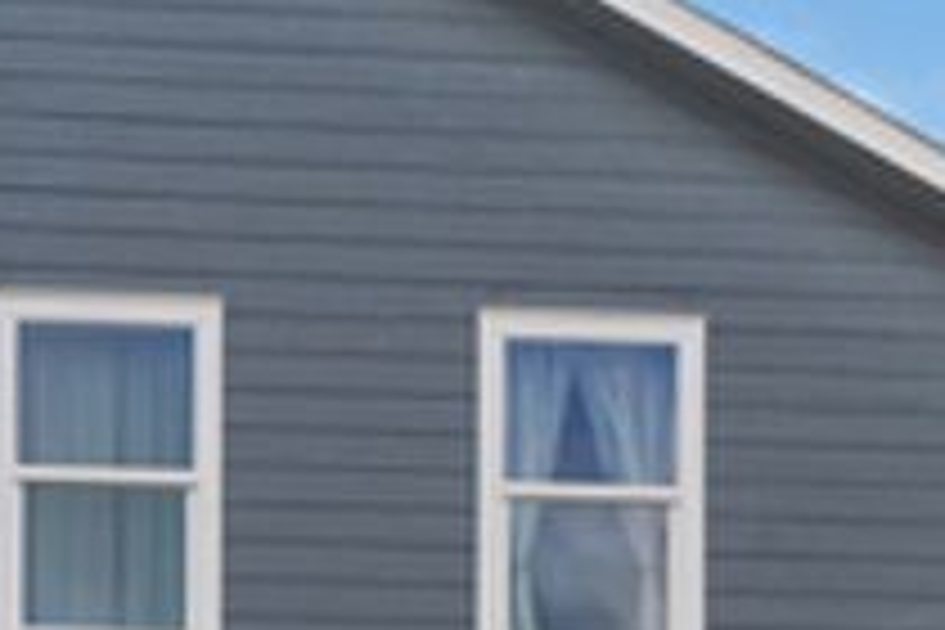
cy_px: 1028
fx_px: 2111
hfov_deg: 24.7
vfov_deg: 15.3
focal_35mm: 80
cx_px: 162
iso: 100
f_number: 10
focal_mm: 11
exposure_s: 1/60
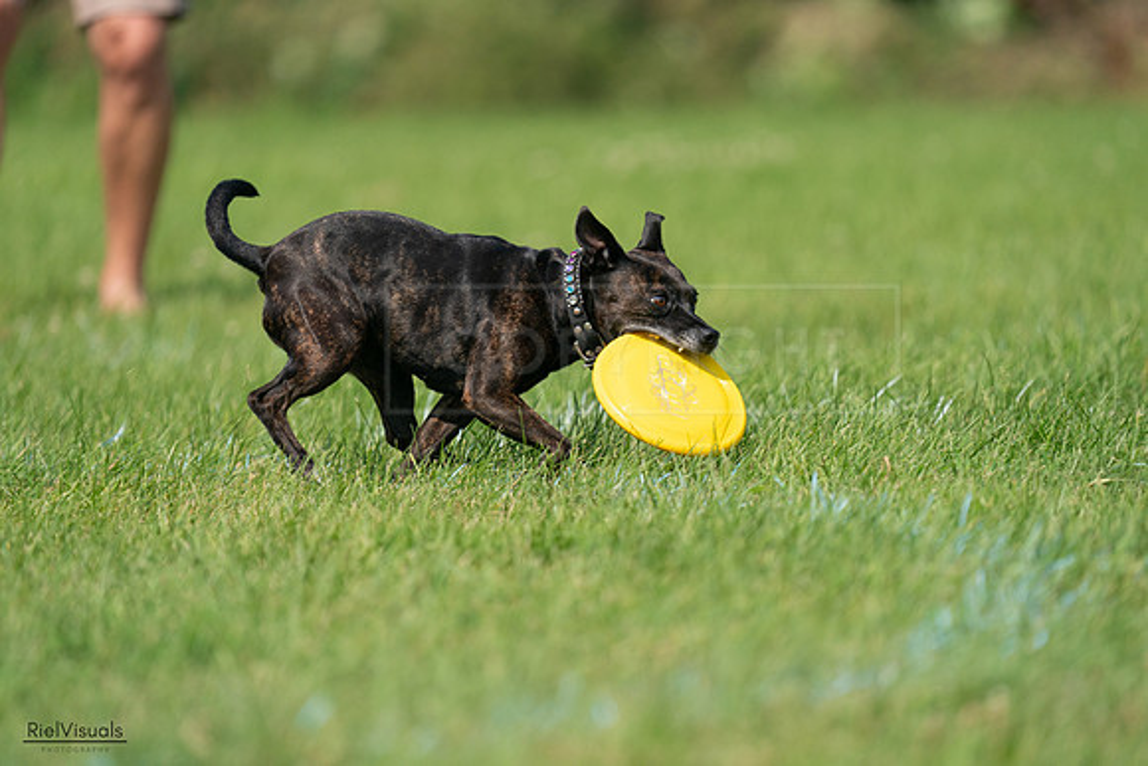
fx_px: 14161
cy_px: 383
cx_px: 574
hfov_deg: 4.6
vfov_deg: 3.1
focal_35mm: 444
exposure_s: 1/4000
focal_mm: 444
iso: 1000
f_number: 6.3
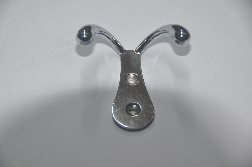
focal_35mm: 158
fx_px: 1101
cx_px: 126
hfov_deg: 13.1
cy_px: 84
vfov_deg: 8.7
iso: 1250
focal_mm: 105
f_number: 5.3
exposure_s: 1/60
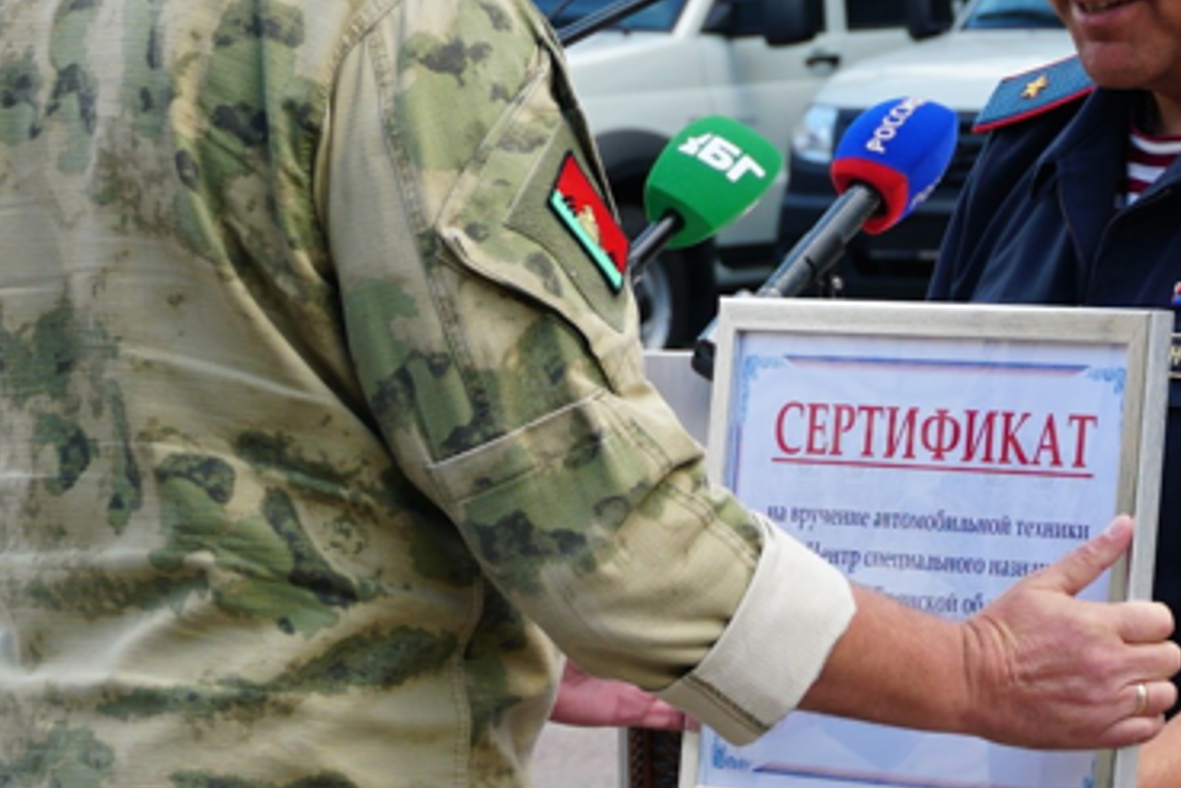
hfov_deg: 16.3
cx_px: 848
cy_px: 202
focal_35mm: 125
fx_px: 4101
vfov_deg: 10.9
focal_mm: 41
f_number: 5.6
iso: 100
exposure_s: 1/100
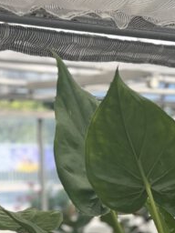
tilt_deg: -14.6
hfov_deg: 13.9
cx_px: 198
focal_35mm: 104
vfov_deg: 17.2
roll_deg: -1.1
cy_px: 344
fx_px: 701
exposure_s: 1/373
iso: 50
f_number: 1.6
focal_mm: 5.96
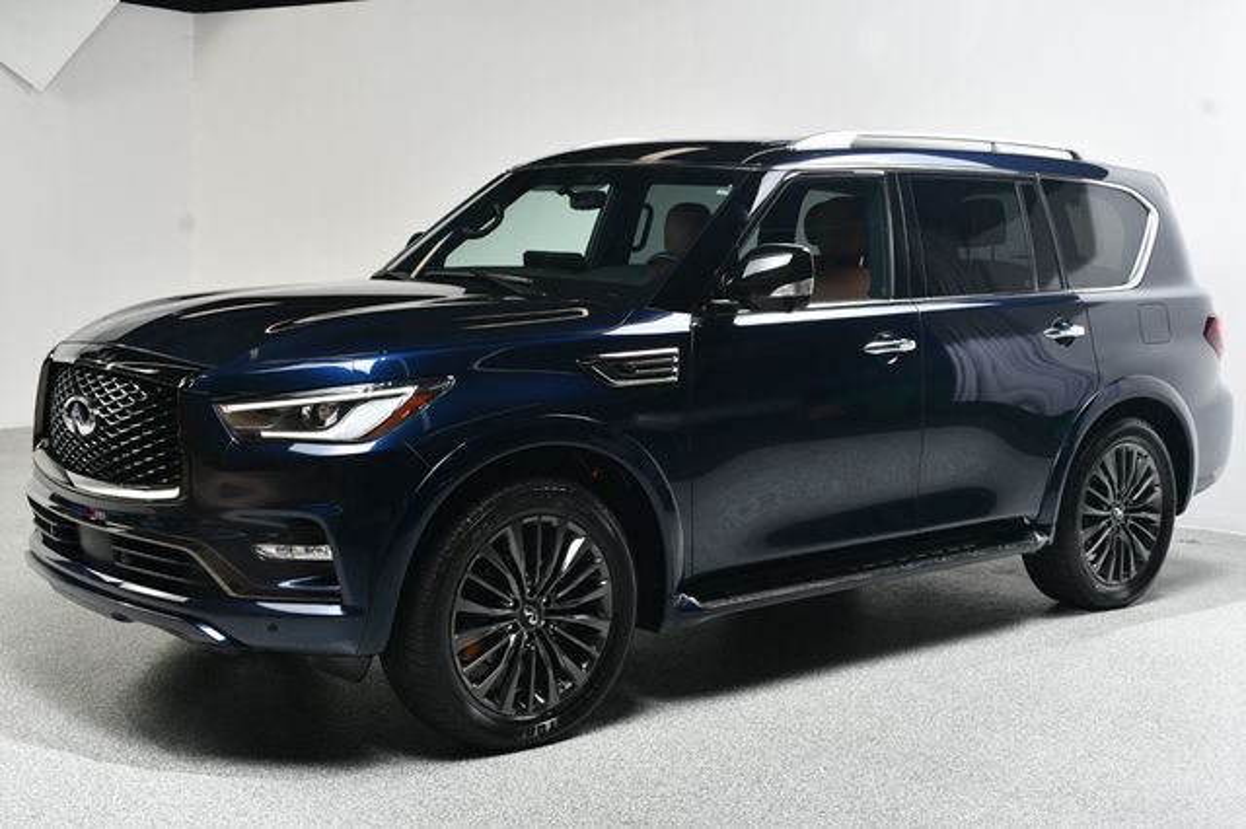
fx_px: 1660
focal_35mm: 48
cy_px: 414
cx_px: 623
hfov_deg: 41.1
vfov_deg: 28.0
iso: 100
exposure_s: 1/160
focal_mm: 32
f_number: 9
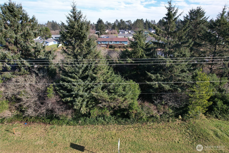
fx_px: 140
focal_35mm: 22
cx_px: 114
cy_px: 76
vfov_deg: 57.2
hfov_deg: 78.6
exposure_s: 1/1000
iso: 100
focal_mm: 8.38
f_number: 2.8
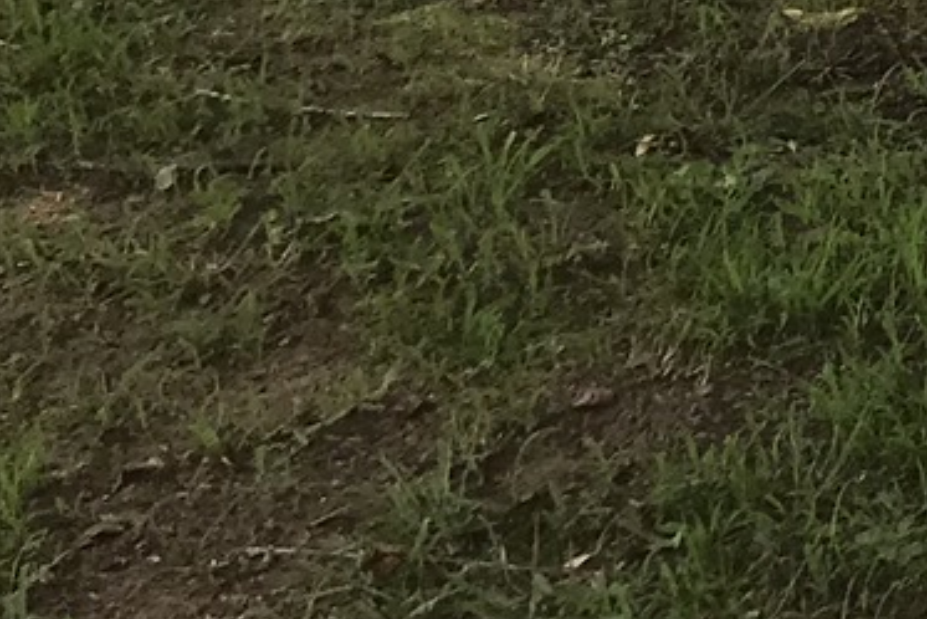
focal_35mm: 160
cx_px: 2202
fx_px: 4121
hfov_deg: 10.9
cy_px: -800
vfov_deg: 8.0
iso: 20
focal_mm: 3.99
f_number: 1.8
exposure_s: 1/402
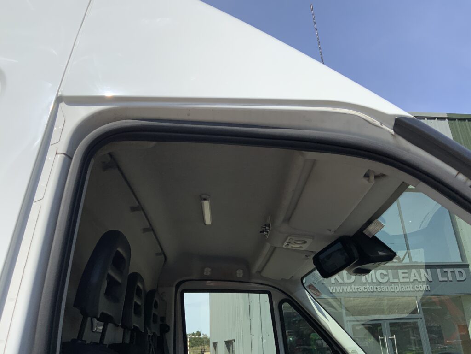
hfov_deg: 61.7
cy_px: 177
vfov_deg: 48.2
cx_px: 236
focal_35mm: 29
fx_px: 395
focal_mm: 3
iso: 16
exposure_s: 1/3534
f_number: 1.8
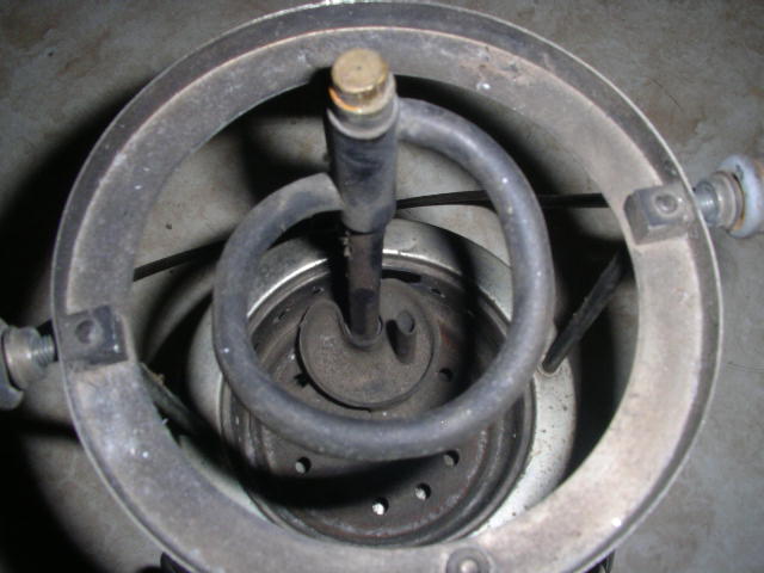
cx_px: 382
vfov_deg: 38.7
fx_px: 817
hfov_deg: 50.1
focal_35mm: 37
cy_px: 286
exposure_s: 1/60
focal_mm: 5.7
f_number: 6.9
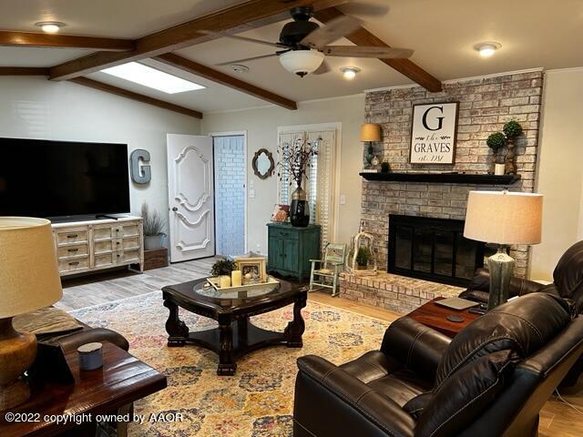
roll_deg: -1.0
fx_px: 438
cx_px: 292
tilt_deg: -7.5
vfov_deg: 53.1
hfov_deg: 67.3
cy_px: 218
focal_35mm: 26
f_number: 1.5
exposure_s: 1/60
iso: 160
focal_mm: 5.7
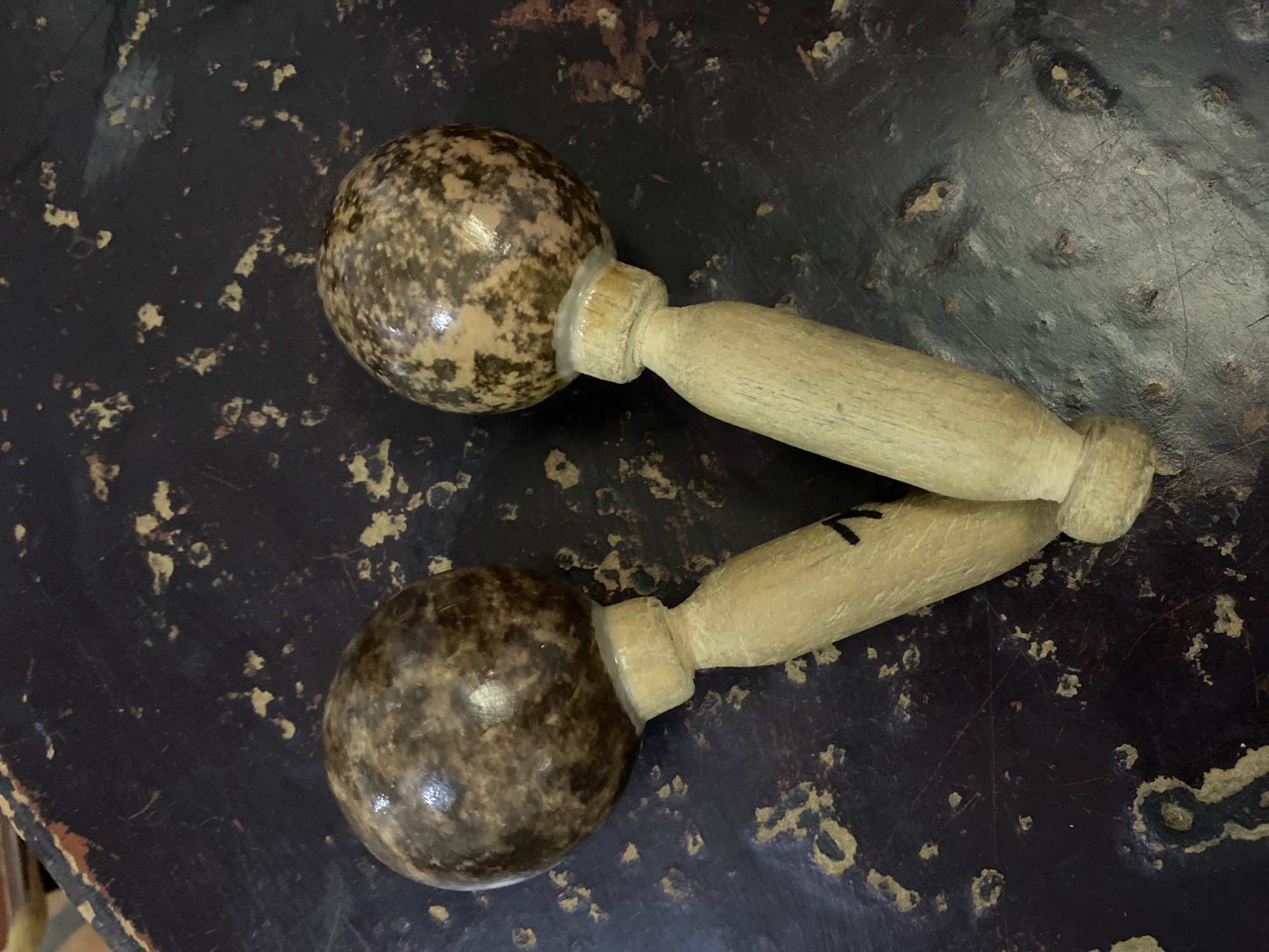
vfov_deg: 53.1
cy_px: 476
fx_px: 953
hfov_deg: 67.3
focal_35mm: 26
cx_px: 634
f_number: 1.8
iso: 1000
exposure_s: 1/24
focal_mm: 4.25
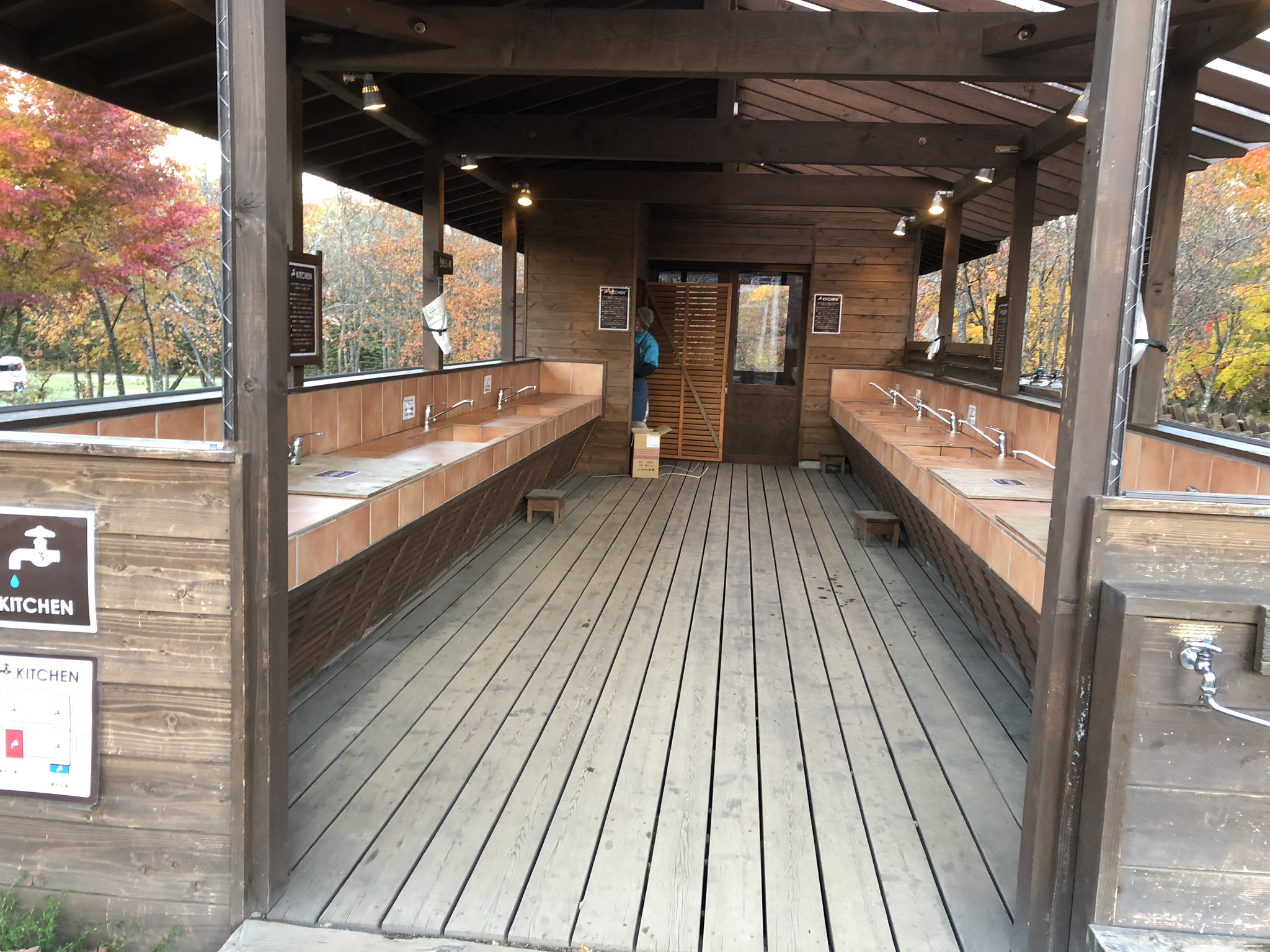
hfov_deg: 63.4
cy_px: 476
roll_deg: -0.8
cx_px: 635
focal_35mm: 28
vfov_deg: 49.7
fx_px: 1027
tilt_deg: -5.1
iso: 40
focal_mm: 3.99
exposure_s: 1/17
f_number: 1.8
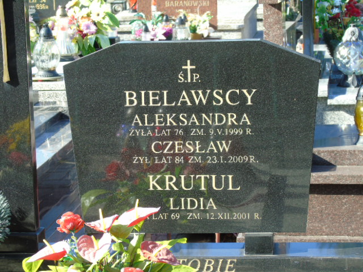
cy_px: 136
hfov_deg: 15.9
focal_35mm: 124
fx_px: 1300
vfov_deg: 12.0
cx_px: 182
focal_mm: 22
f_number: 4.6
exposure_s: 1/100
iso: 80
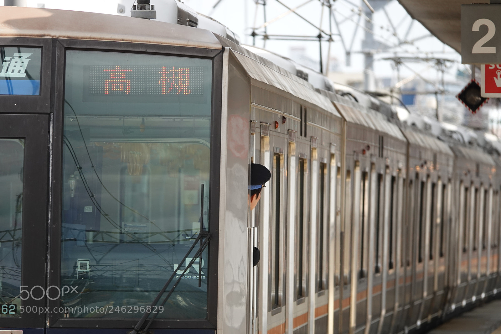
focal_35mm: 534
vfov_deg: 2.6
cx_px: 250
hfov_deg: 3.9
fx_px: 7429
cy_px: 167
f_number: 4
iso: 100
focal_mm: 195.64
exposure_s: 1/250
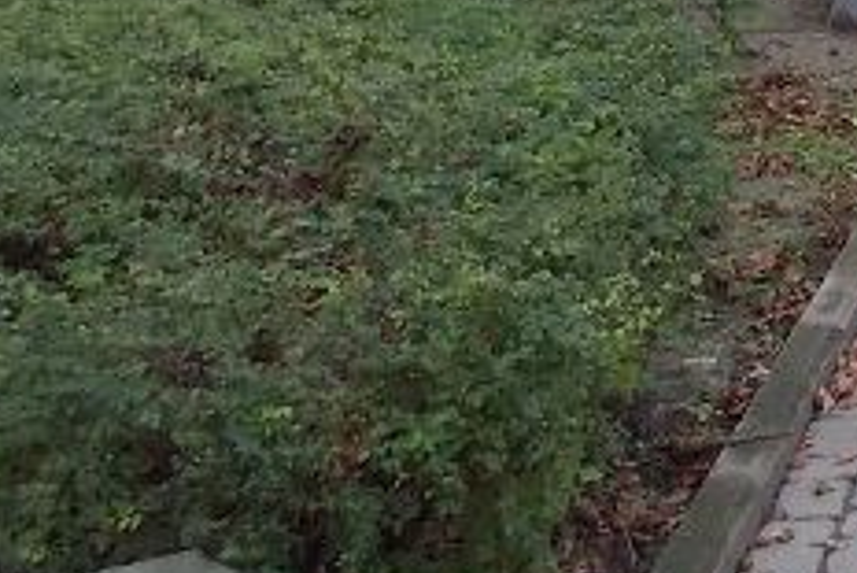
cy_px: -336
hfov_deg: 17.7
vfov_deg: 12.4
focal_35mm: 104
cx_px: 1267
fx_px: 2477
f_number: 3.3
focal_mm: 4.1
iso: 250
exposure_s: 1/250
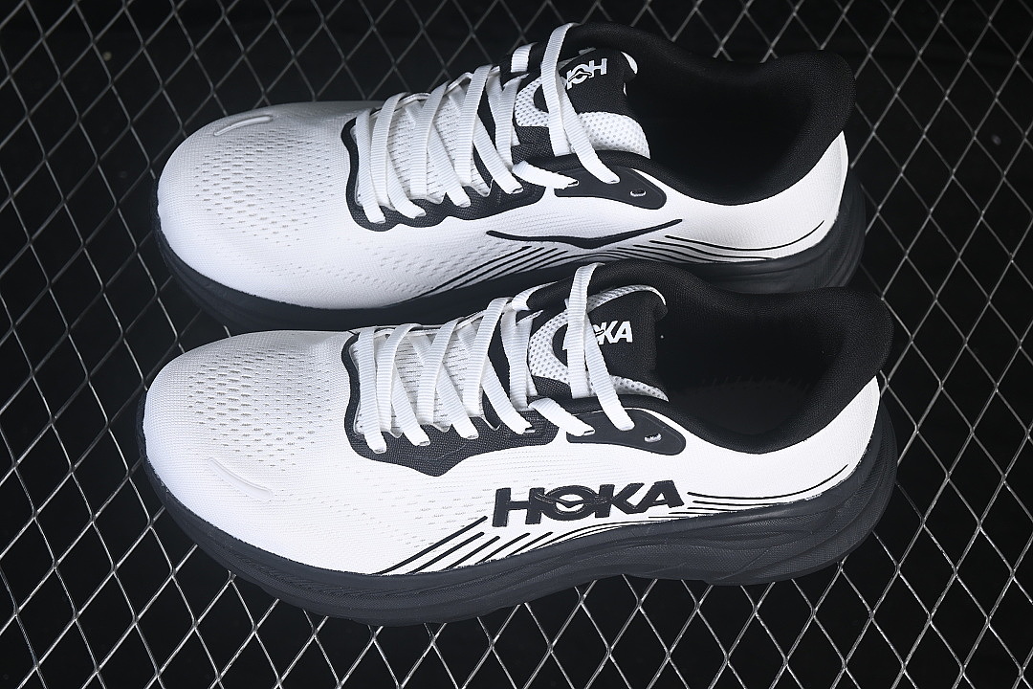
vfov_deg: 18.2
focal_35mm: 75
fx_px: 2152
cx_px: 516
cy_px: 344
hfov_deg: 27.0
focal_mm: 50
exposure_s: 1/80
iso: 160
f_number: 7.1
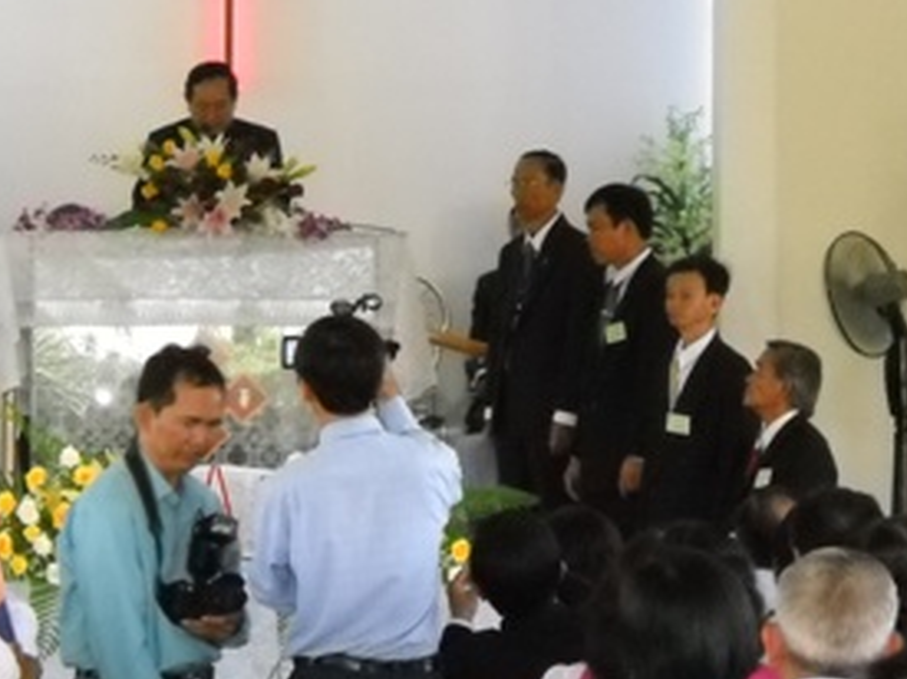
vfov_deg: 7.3
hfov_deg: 9.8
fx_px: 5290
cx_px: 185
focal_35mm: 202
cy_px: 211
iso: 800
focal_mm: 20.49
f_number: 6
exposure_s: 1/60
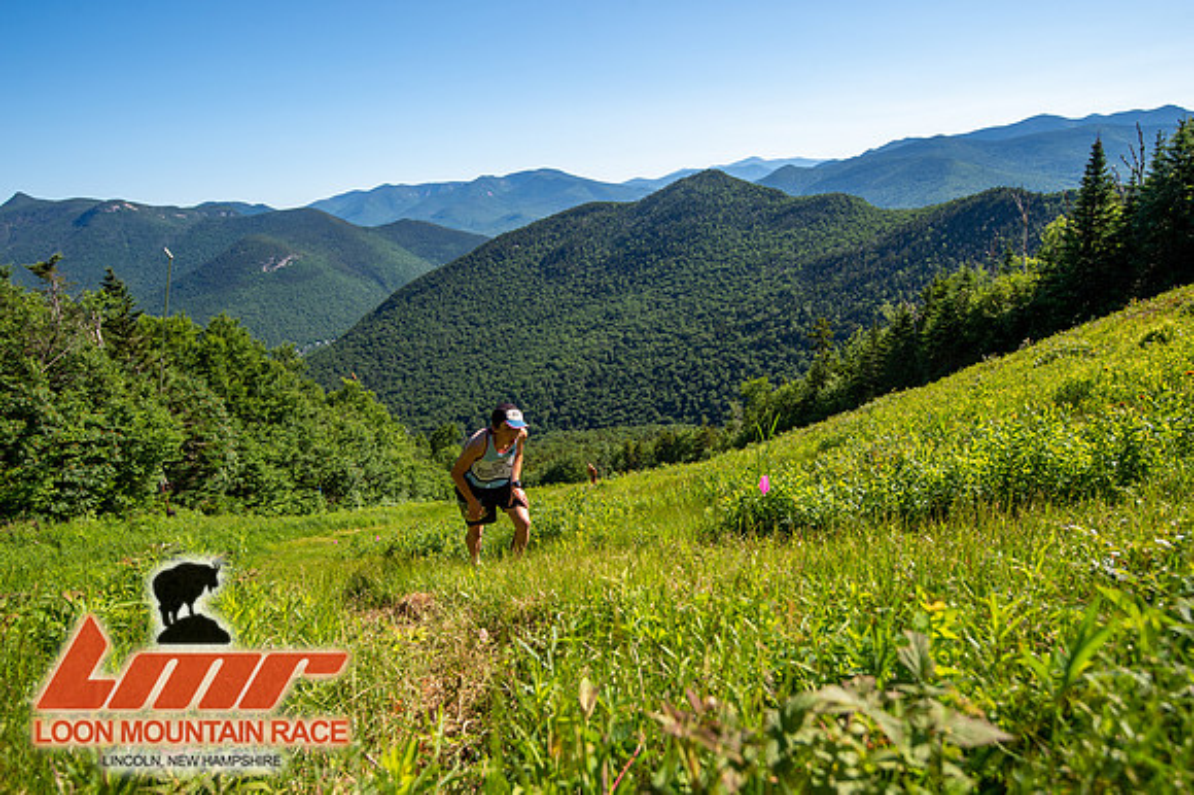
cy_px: 398
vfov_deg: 57.2
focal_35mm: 22
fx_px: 729
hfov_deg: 78.6
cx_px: 597
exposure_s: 1/320
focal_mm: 22
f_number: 6.3
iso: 100
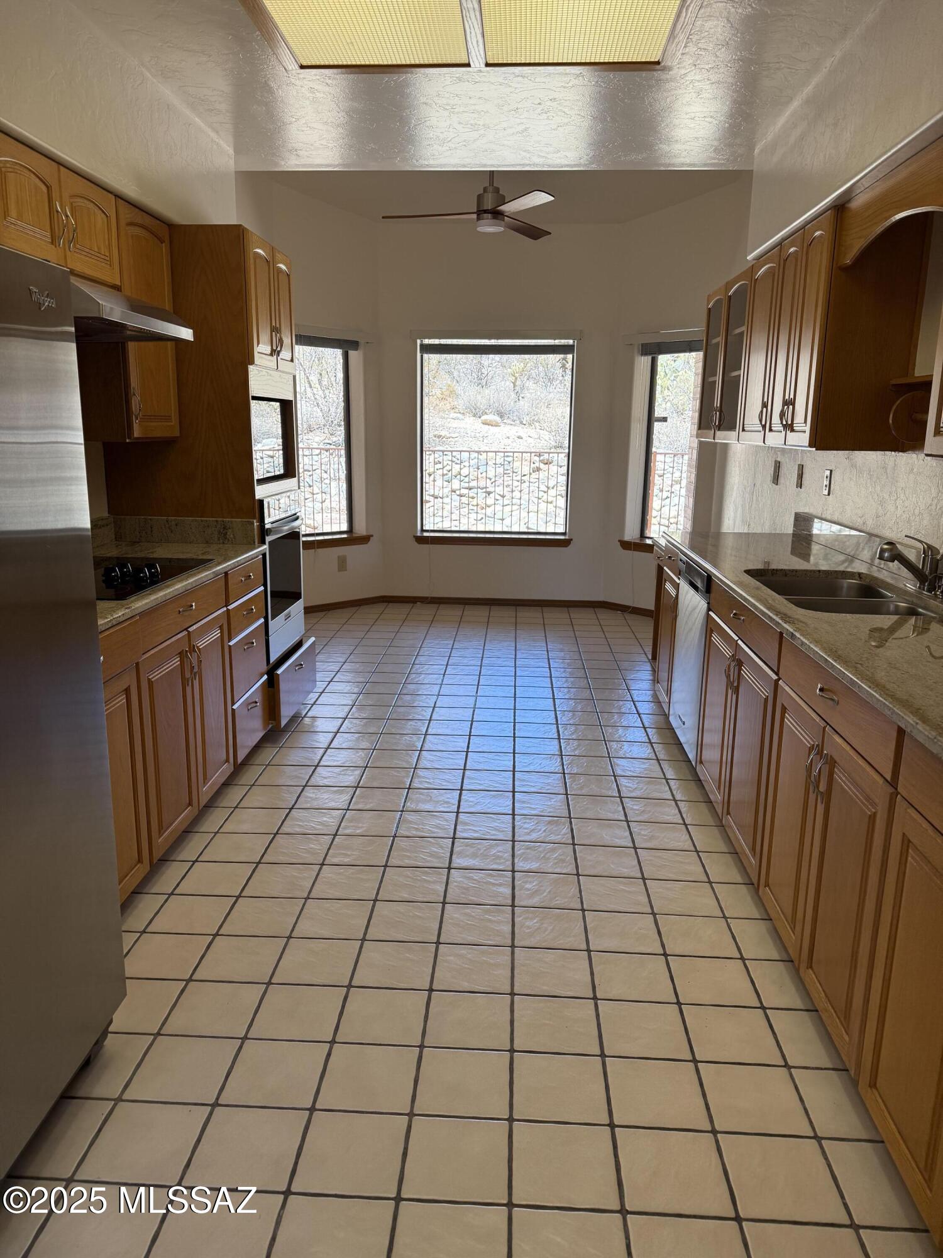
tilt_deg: -13.1
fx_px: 872
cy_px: 629
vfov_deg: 71.6
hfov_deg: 56.8
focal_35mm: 24
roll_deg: -1.5
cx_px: 472
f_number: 1.78
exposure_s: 1/265
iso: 100
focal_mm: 6.76
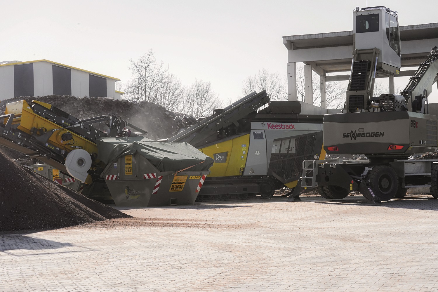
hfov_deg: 29.7
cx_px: 219
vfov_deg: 20.0
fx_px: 827
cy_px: 146
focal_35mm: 68
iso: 2000
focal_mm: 68
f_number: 22
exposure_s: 1/500
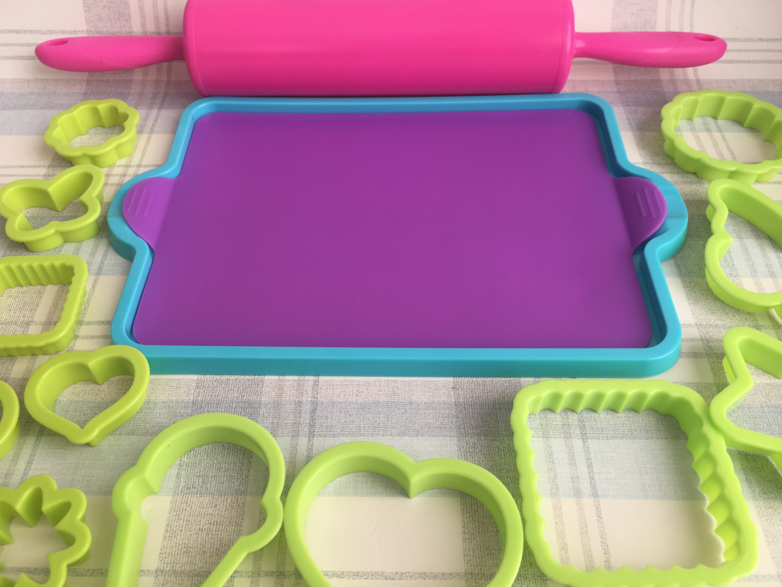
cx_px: 391
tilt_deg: -50.2
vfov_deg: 48.2
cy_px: 294
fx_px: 655
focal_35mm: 29
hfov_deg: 61.7
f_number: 2.2
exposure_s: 1/100
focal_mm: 4.15
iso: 25
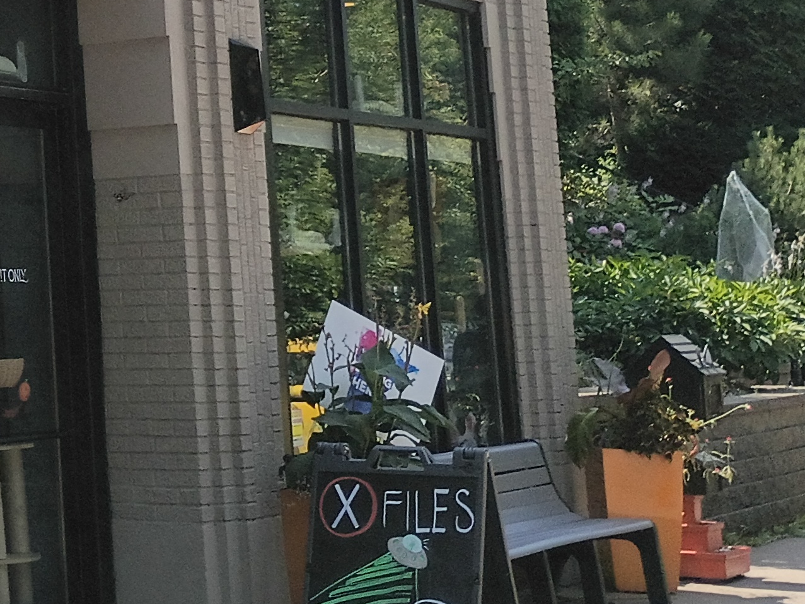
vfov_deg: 15.6
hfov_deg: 18.9
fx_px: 2163
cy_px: 21
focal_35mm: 93
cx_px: -348
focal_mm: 4.27
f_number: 1.8
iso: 100
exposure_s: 1/641
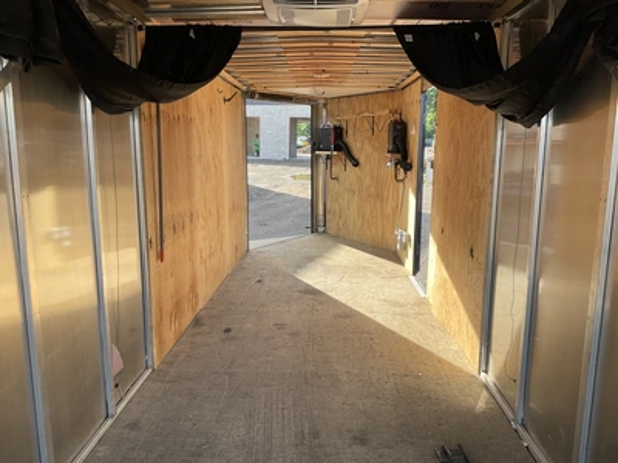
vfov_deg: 48.2
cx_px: 309
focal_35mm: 29
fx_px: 518
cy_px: 232
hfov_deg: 61.7
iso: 25
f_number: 1.8
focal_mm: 3
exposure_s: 1/185
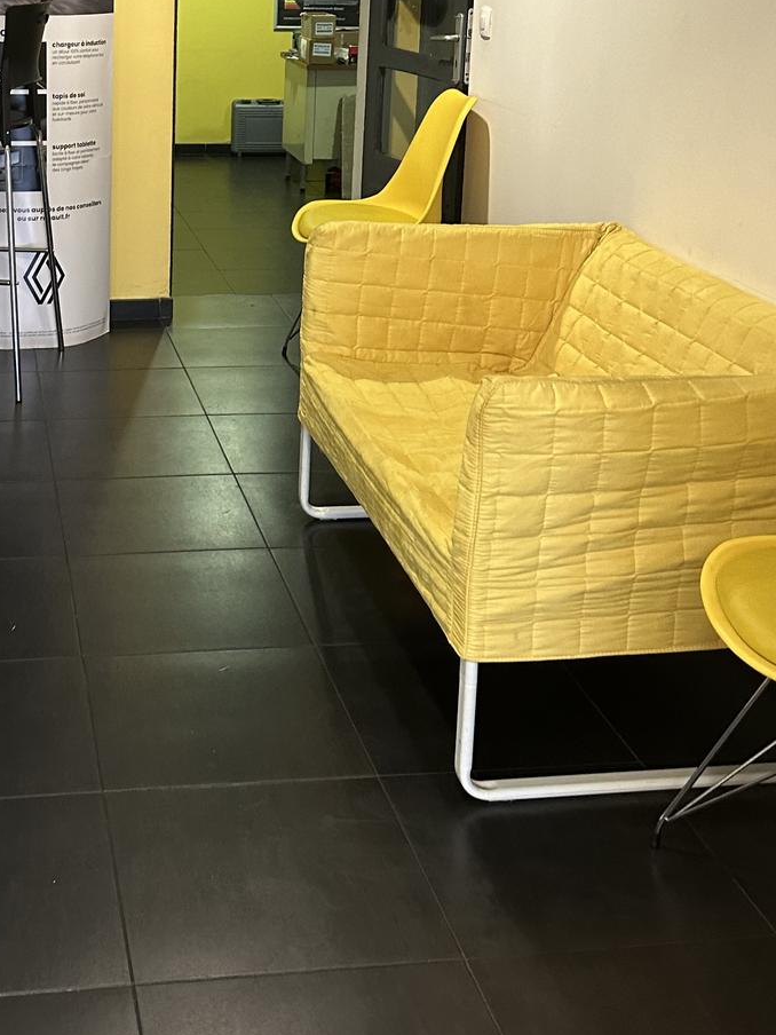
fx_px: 1524
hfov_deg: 28.1
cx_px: 172
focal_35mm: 51
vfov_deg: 36.4
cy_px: 224
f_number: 1.78
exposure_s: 1/50
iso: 400
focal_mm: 6.86
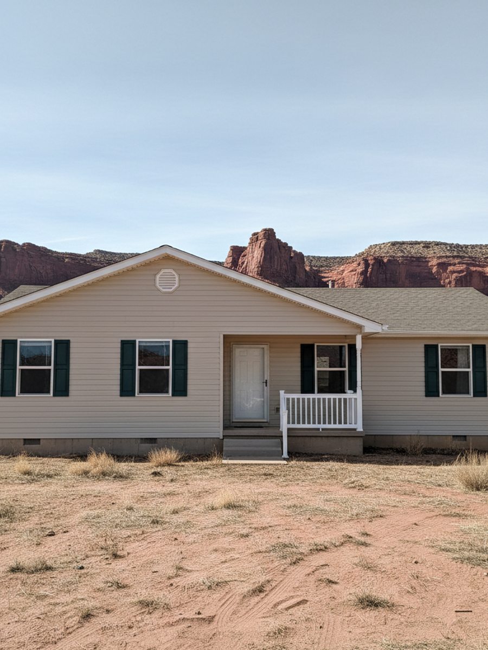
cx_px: 244
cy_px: 325
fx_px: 489
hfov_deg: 53.1
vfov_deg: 67.3
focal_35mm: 26
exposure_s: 1/369
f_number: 1.5
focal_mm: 5.7
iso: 1403
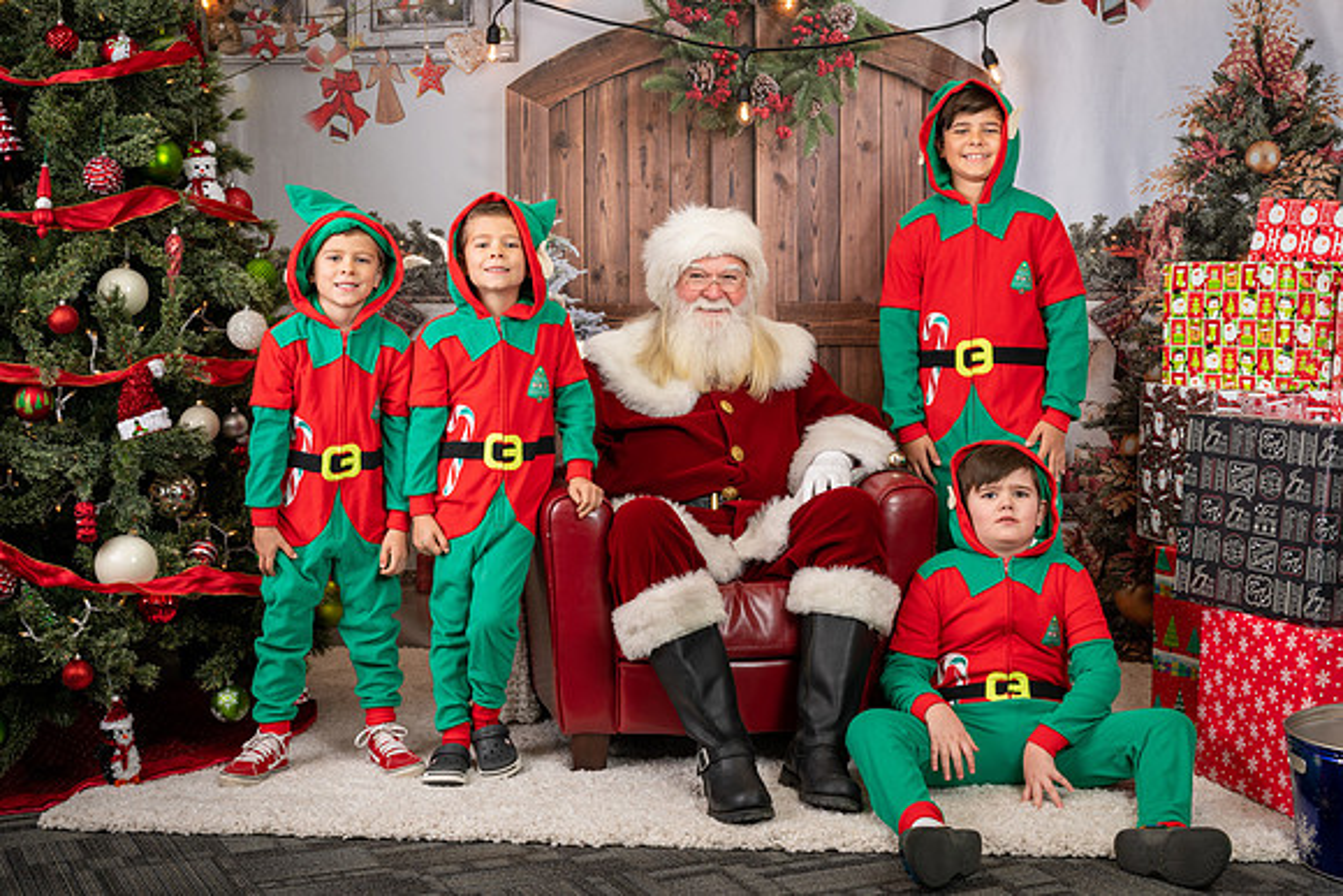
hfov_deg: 37.4
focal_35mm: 53
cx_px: 714
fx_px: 1985
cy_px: 419
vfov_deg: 25.4
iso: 100
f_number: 9
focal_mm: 50
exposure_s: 1/100
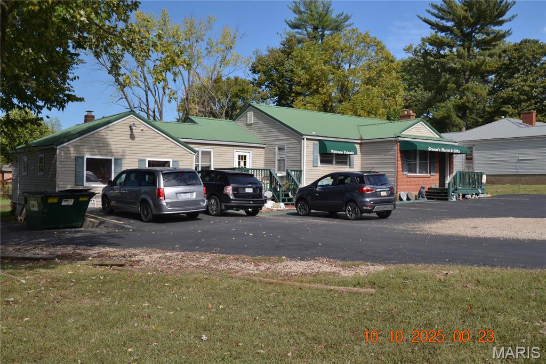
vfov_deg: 38.3
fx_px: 523
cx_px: 273
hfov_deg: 55.1
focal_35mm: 34
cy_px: 182
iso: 100
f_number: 6.3
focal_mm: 23
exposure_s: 1/160
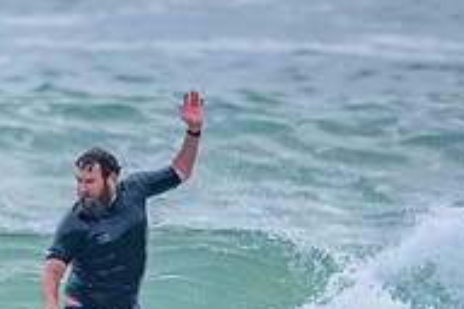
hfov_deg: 1.1
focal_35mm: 1851
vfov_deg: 0.7
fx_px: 23855
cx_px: 10
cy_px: 337
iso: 800
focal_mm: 500
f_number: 5.6
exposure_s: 1/2000
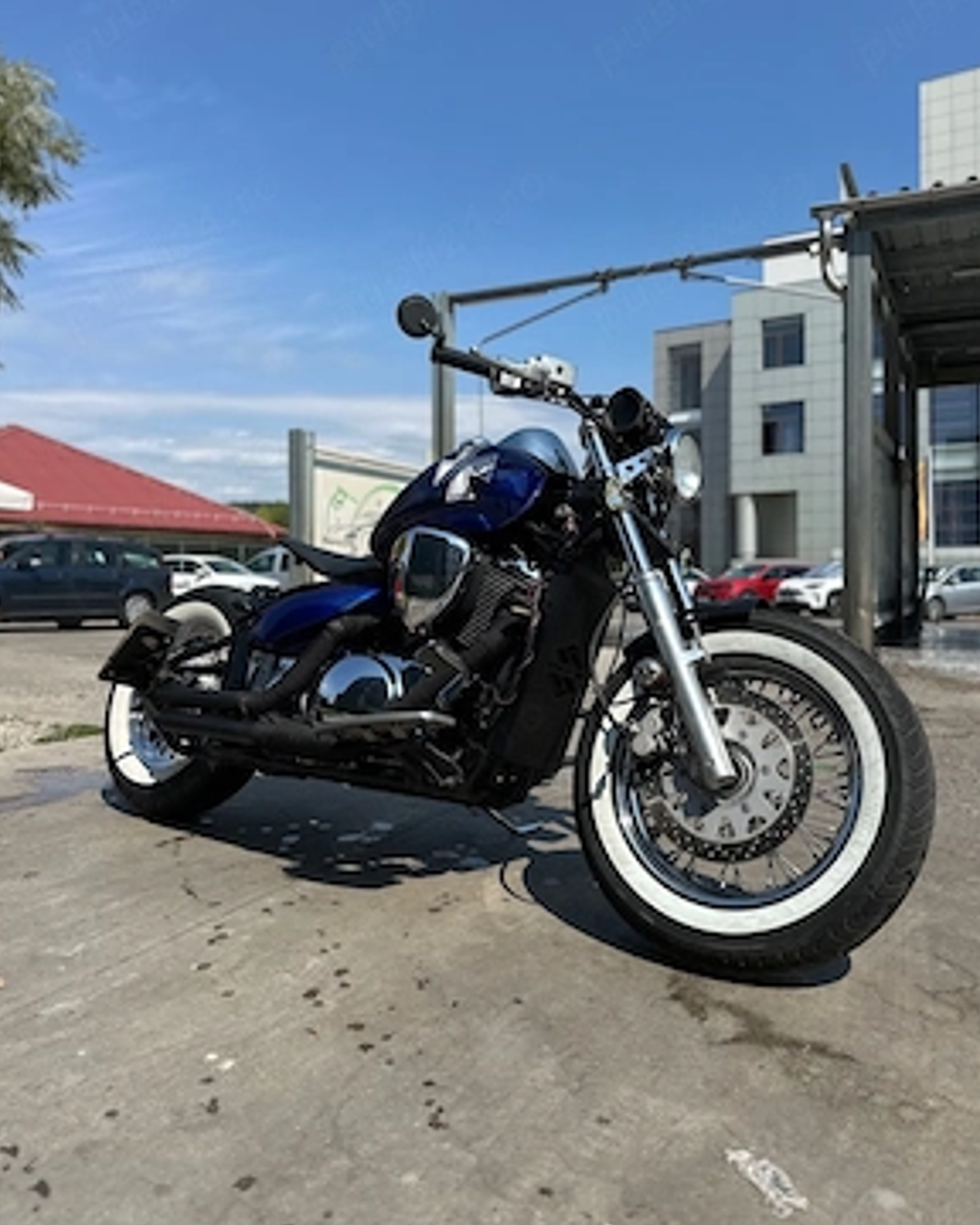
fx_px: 943
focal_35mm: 26
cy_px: 558
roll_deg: -0.9
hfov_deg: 54.9
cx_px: 504
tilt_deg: +1.2
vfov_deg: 65.9
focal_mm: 6.86
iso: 80
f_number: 1.78
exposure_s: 1/5000
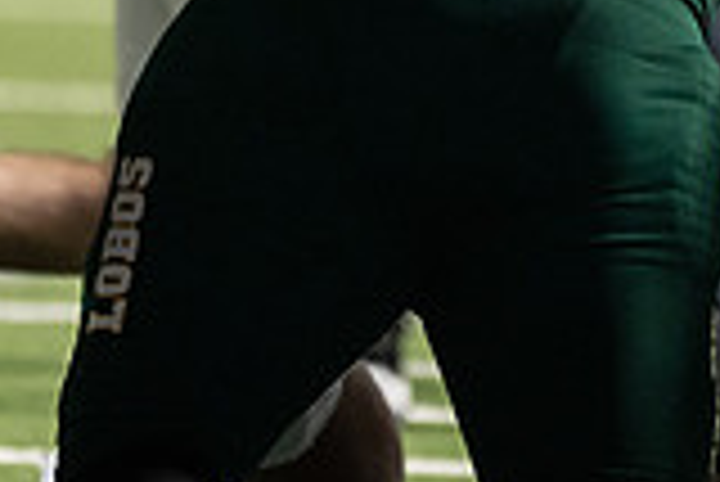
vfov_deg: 1.9
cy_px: -318
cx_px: 310
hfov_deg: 2.8
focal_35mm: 725
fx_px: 14513
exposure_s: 1/1250
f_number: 2.8
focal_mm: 200
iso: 5000
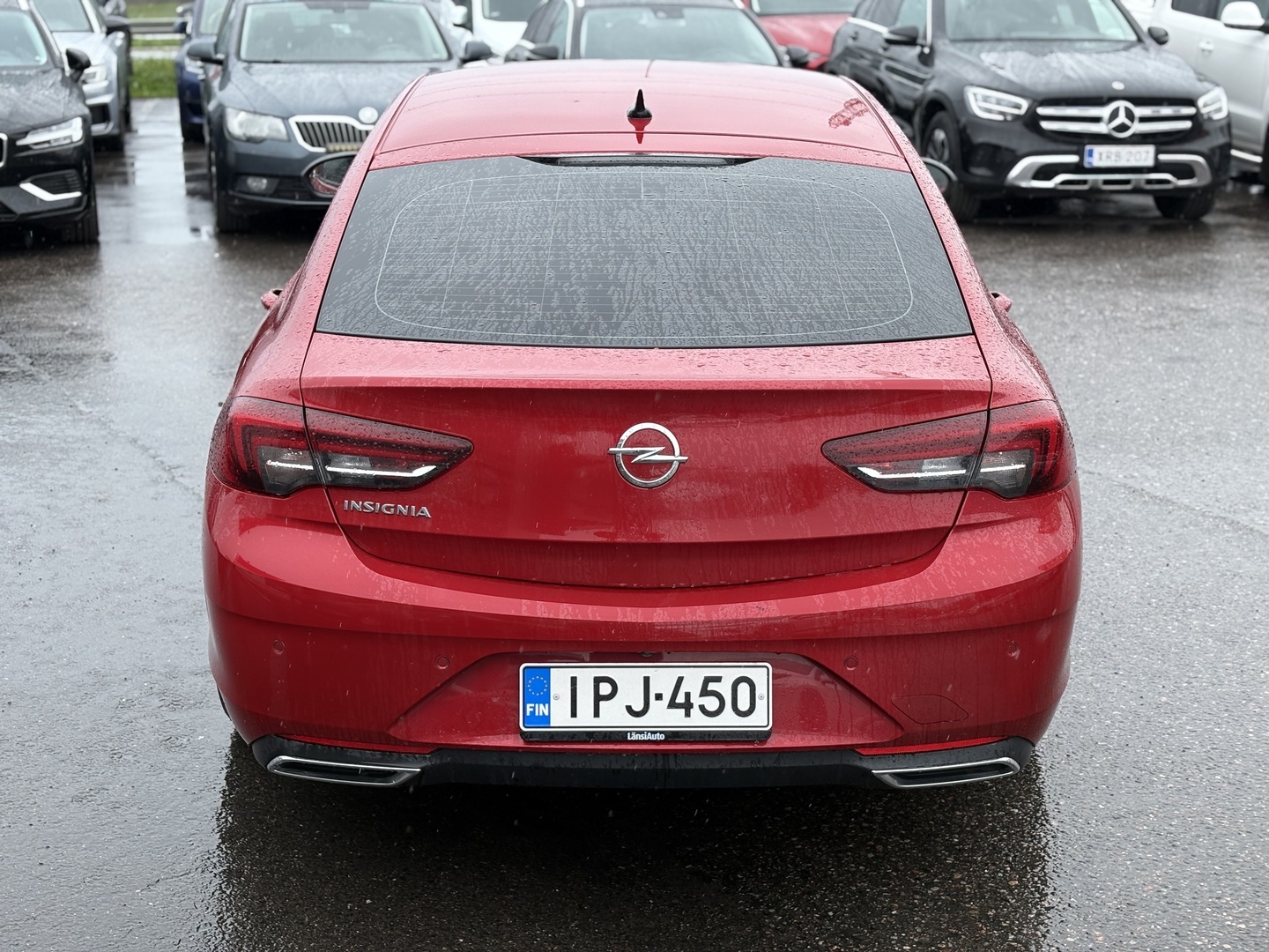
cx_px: 634
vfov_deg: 28.0
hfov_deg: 36.8
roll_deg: +0.9
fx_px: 1906
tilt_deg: -14.0
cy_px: 476
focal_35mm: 52
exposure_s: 1/773
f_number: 1.6
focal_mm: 5.96
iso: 32
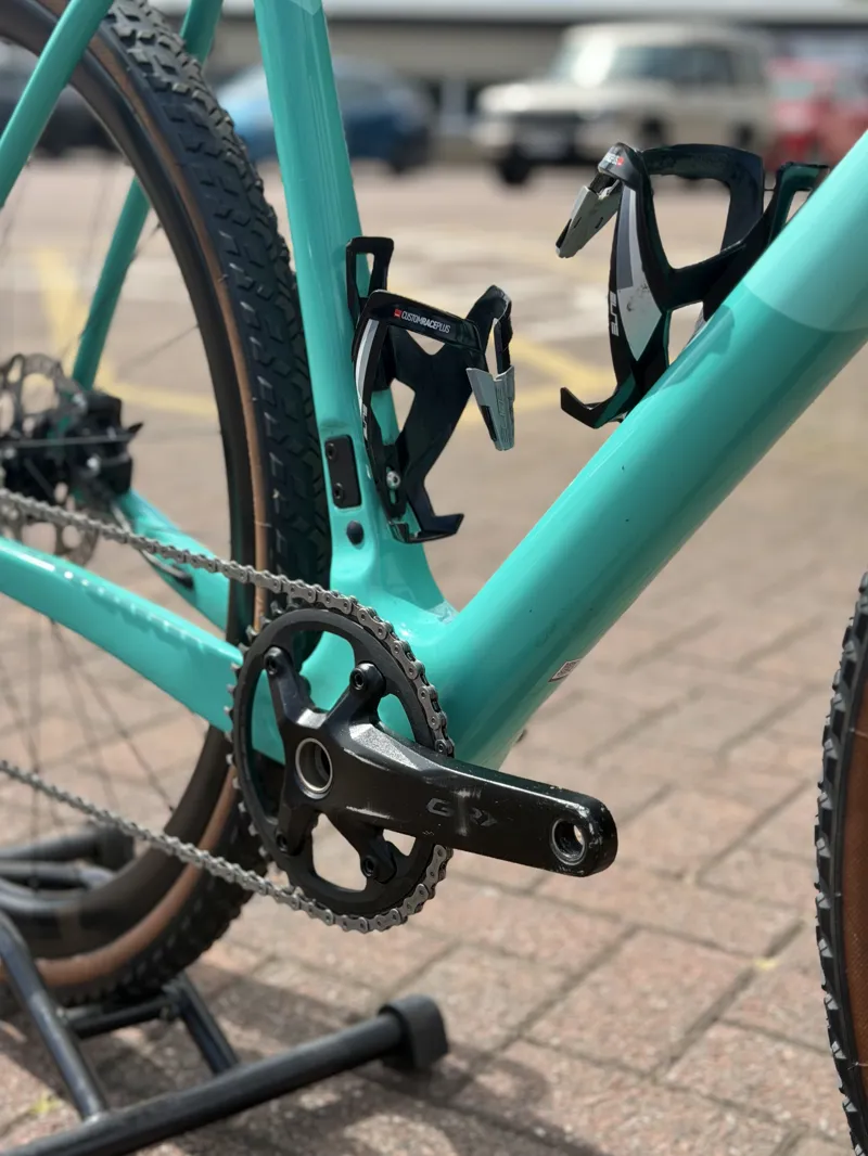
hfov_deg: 30.3
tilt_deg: -12.7
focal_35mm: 48
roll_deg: -3.3
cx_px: 434
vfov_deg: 39.6
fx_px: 1604
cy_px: 578
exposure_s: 1/3096
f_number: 1.78
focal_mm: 6.76
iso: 80
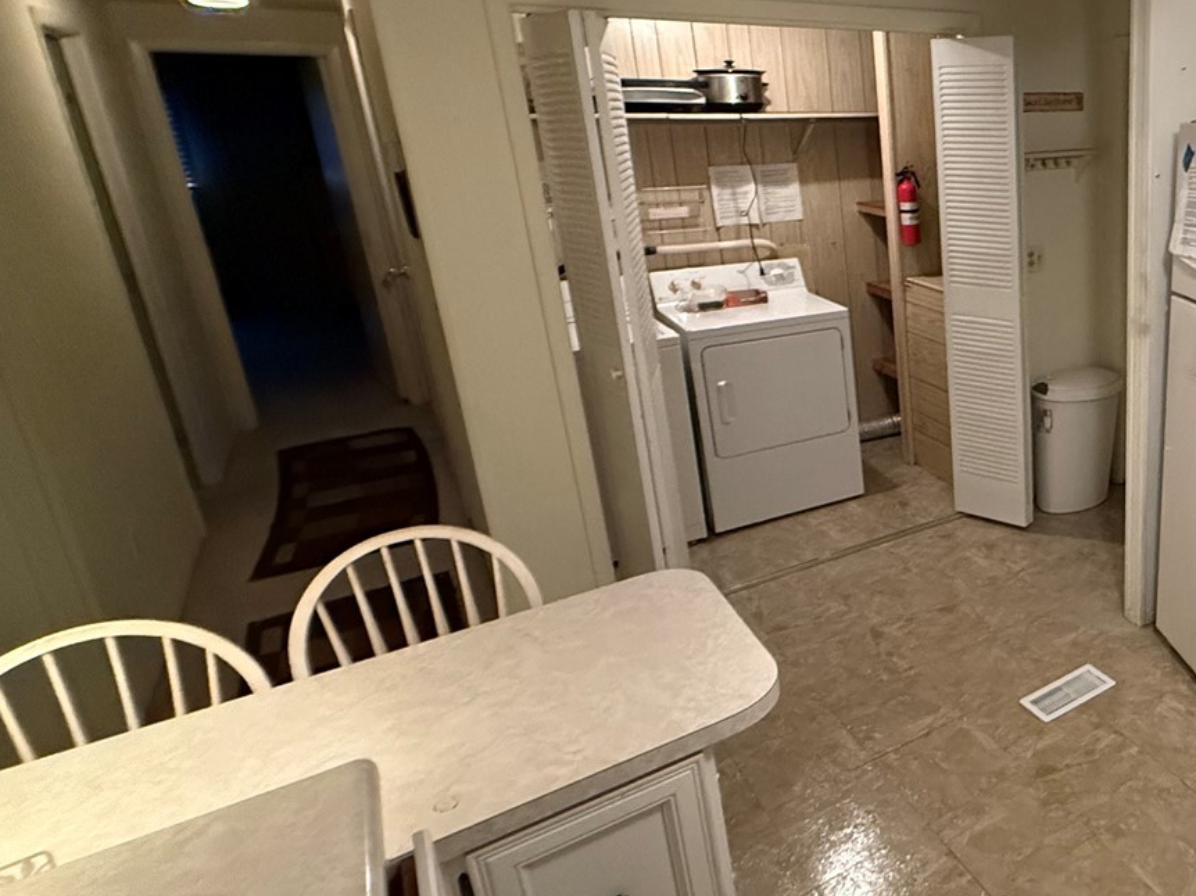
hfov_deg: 57.1
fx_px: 898
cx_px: 1095
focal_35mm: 26
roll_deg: +0.5
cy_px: 381
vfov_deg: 52.8
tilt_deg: -16.9
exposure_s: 1/60
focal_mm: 2.22
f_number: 2.2
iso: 1000
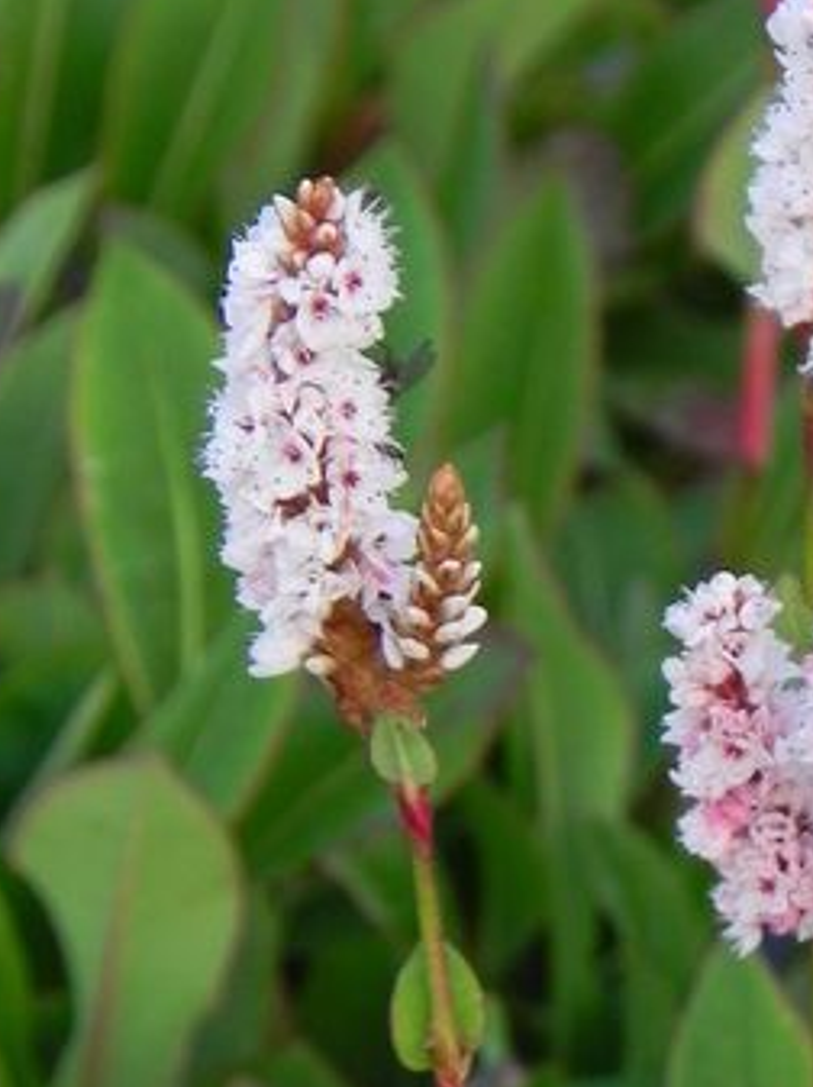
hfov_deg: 2.5
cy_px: 581
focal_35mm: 587
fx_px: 18417
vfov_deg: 3.4
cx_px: 607
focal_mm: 44
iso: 160
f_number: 5
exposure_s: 1/40
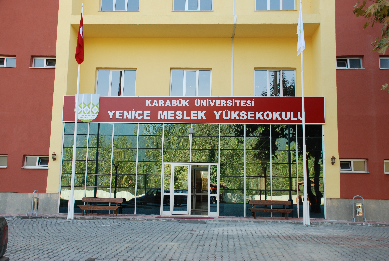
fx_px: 389
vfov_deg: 37.0
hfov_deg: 53.1
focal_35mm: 36
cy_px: 130
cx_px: 194
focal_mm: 24
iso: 200
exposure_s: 1/125
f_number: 5.6
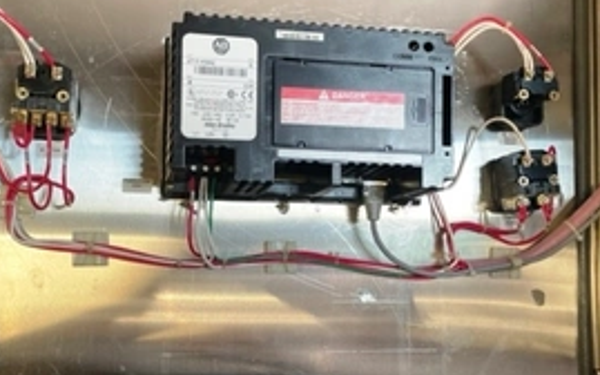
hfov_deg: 48.2
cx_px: 292
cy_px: 214
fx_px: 670
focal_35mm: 41
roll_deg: +0.9
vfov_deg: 31.2
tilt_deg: +3.9
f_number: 1.6
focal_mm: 4.2
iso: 125
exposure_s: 1/117
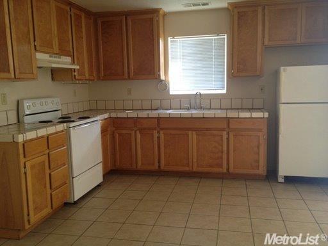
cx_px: 164
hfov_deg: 52.6
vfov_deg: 40.7
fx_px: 332
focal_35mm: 35
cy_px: 123
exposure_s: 1/20
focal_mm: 4.28
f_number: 2.4
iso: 80
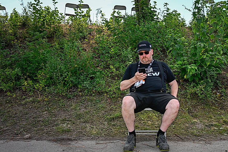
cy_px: 64
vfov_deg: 31.8
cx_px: 138
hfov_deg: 46.1
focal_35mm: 42
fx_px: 266
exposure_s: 1/160
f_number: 10
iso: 320
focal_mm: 31
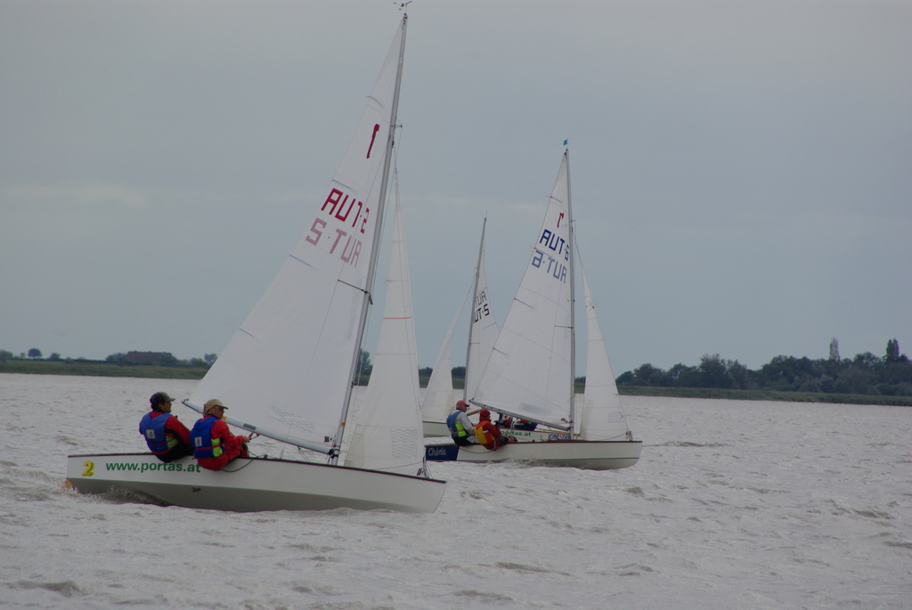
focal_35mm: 375
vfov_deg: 3.7
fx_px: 9509
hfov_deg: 5.5
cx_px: 456
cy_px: 305
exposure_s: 1/350
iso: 100
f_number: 8
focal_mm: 250
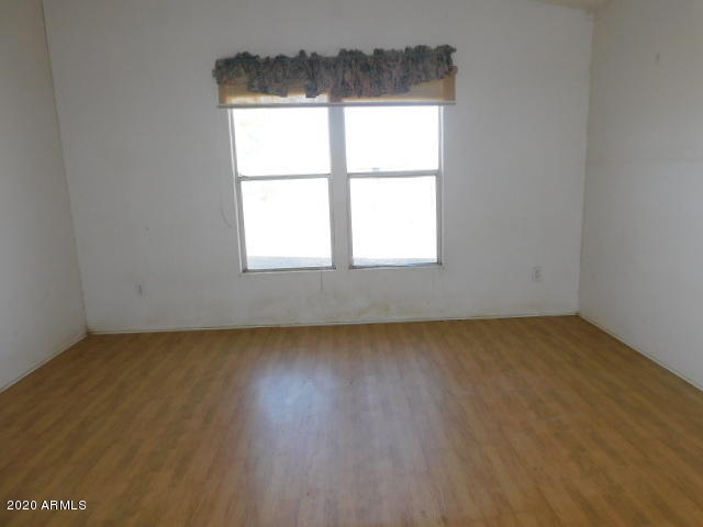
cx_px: 352
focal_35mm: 24
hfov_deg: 71.6
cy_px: 264
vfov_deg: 56.8
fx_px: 487
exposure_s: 1/125
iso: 125
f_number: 3.3
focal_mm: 4.3
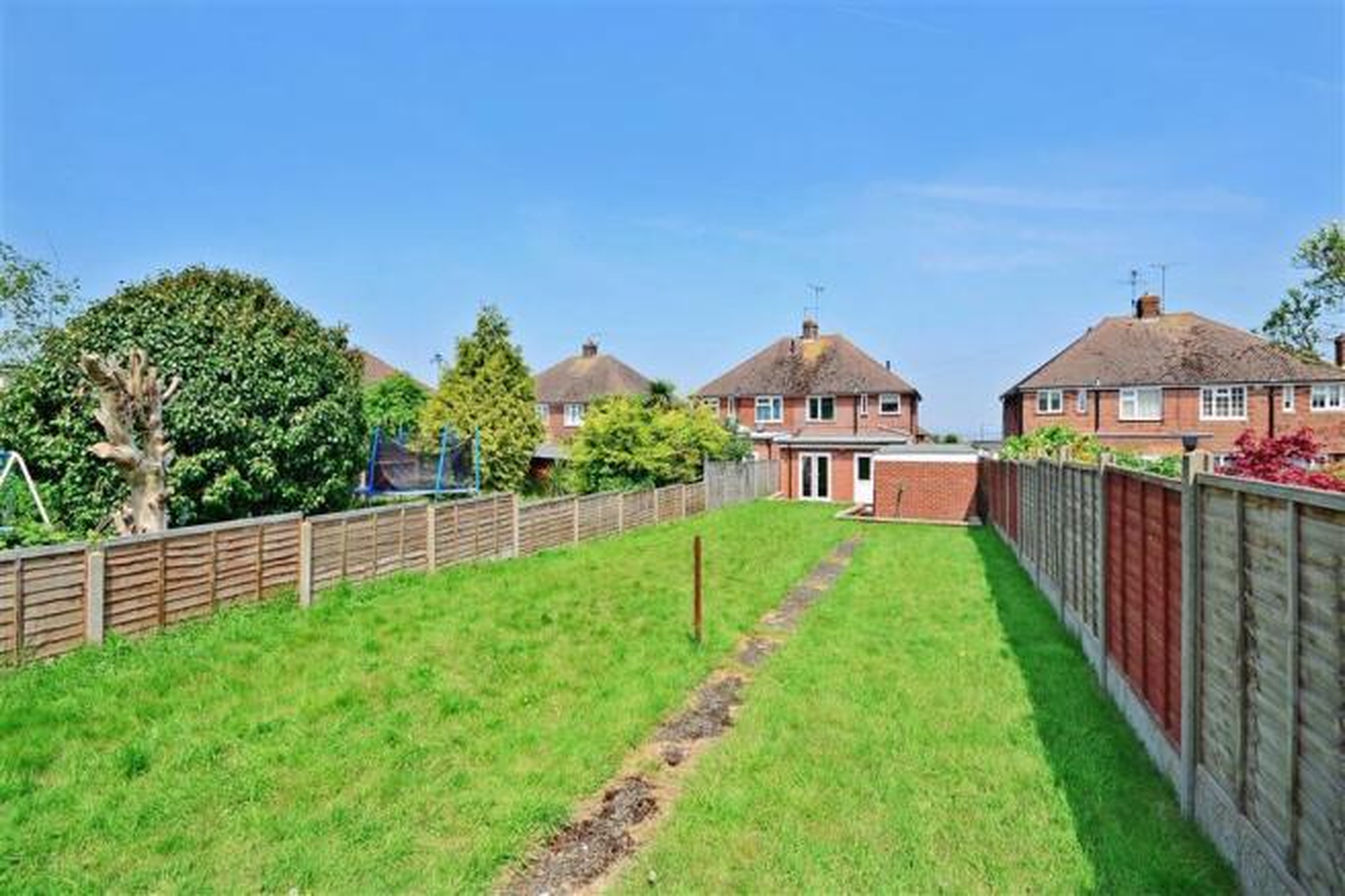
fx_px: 560
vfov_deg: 77.3
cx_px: 672
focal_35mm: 15
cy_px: 448
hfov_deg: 100.4
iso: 200
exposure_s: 1/320
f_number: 9
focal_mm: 10
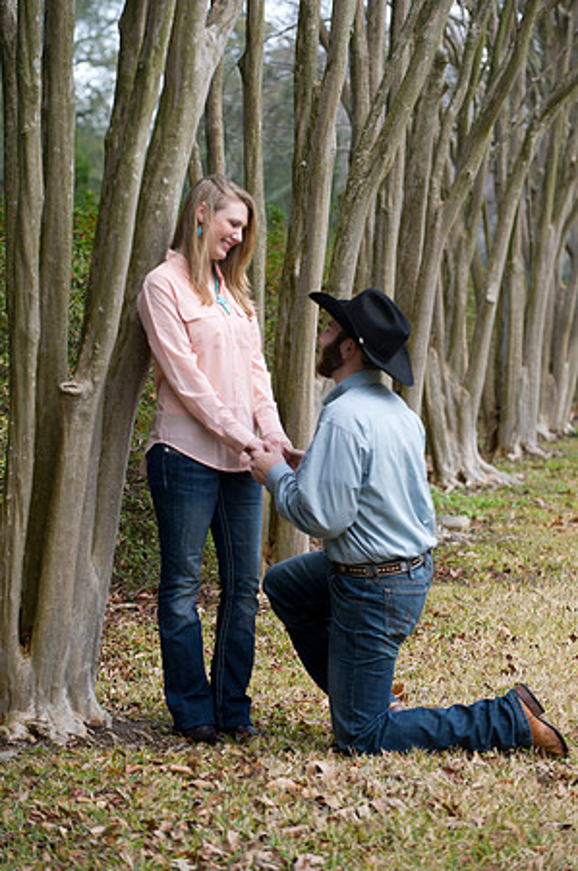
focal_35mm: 135
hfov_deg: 10.1
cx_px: 289
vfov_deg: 15.2
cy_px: 436
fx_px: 3259
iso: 250
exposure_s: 1/160
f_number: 4
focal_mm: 135
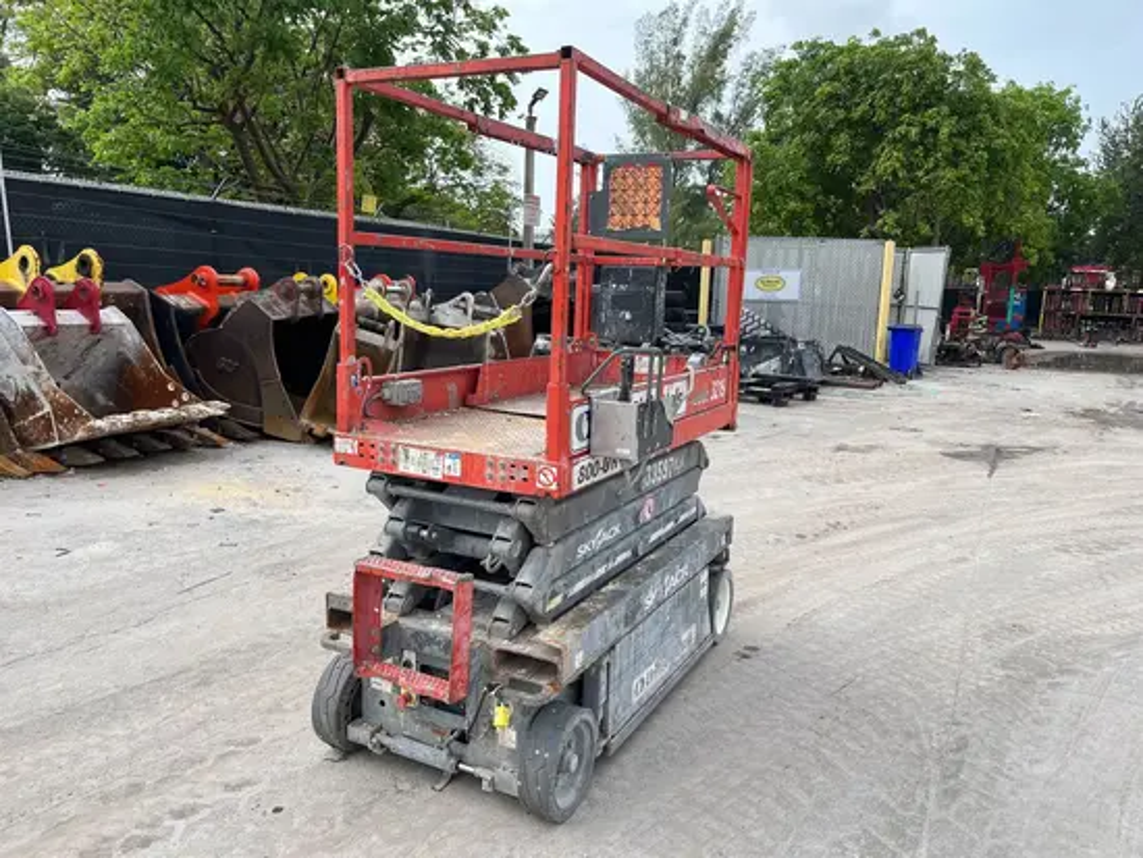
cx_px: 572
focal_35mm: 26
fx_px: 859
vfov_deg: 53.1
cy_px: 429
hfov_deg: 67.3
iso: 50
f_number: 1.6
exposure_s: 1/1477
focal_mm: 5.1
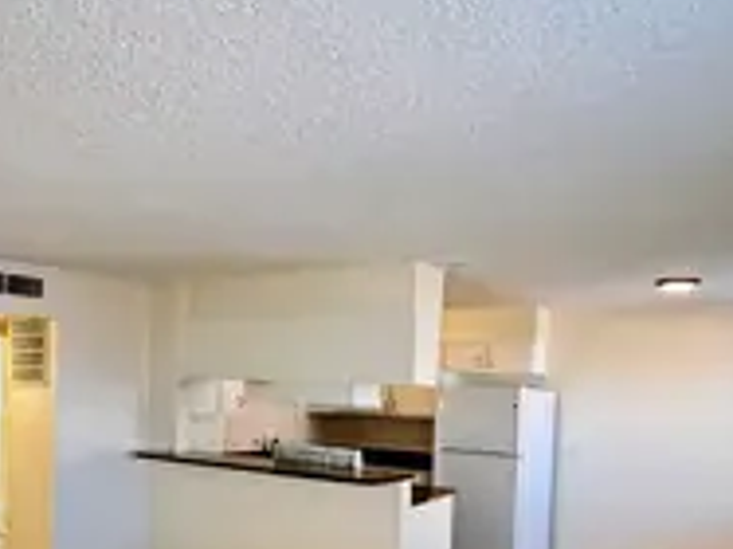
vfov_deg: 45.1
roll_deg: -2.0
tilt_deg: -2.6
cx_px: 388
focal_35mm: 30
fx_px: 635
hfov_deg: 60.0
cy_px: 416
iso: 250
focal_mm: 2.22
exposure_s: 1/120
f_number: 2.2
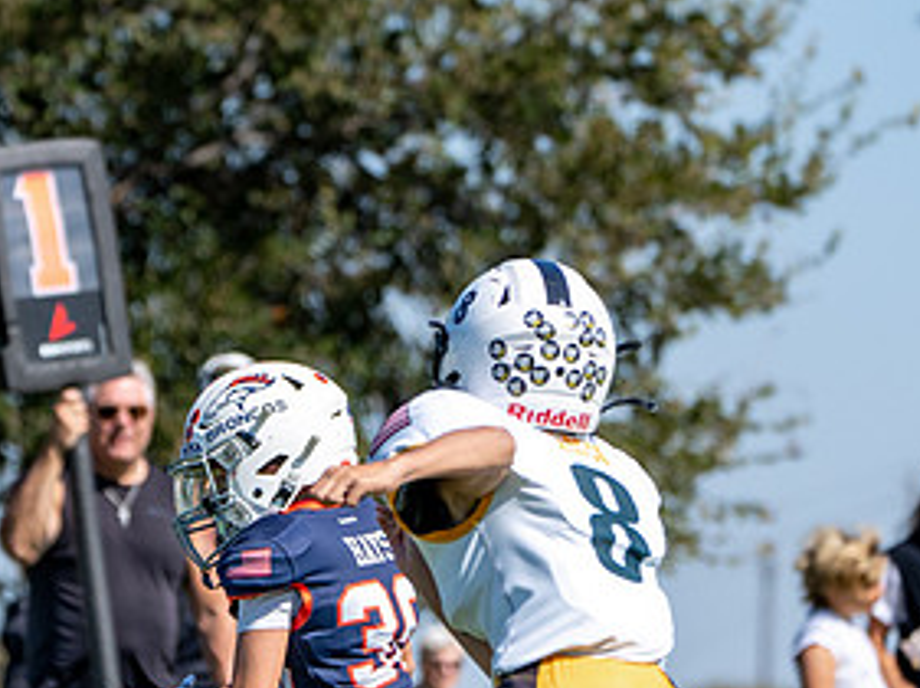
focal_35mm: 596
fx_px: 15820
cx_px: 258
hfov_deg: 3.3
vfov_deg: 2.5
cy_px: 673
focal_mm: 232
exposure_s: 1/1600
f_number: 5.6
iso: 250
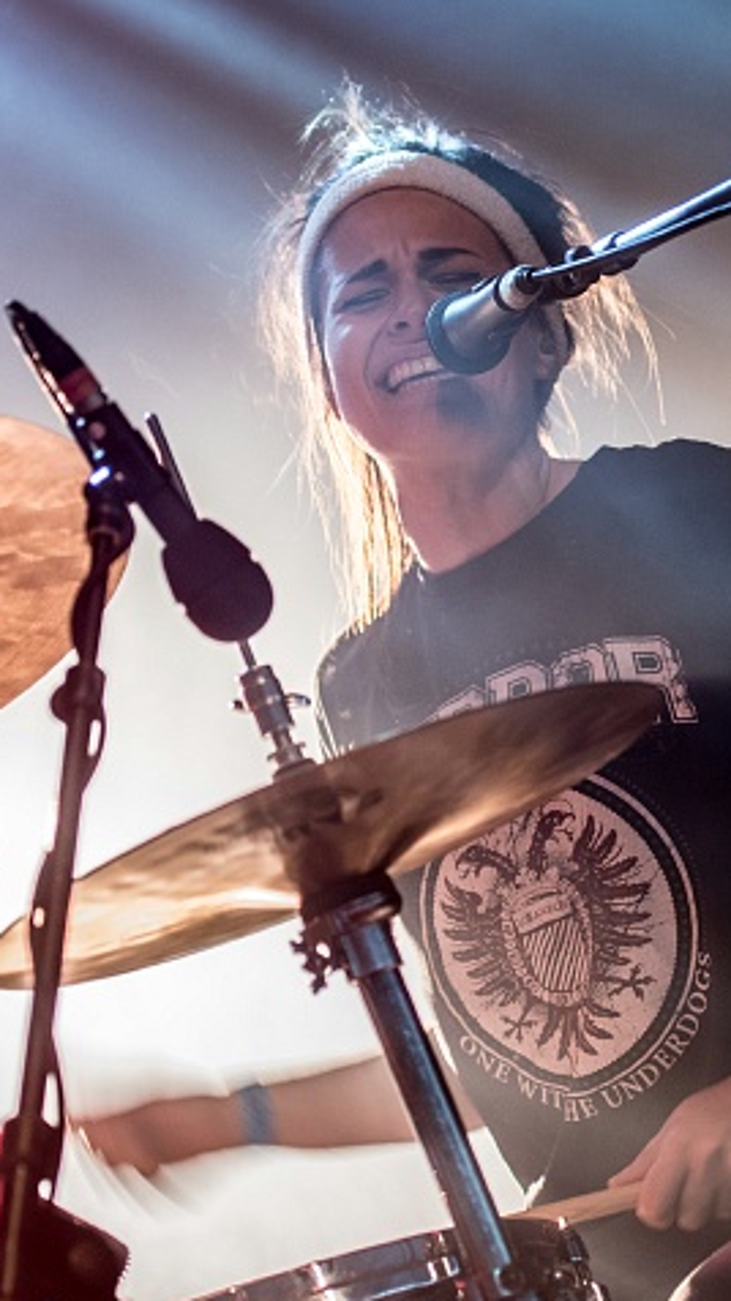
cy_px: 652
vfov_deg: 13.0
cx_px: 510
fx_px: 5725
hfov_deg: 7.3
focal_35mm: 166
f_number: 2.8
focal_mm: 70
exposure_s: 1/100
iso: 800
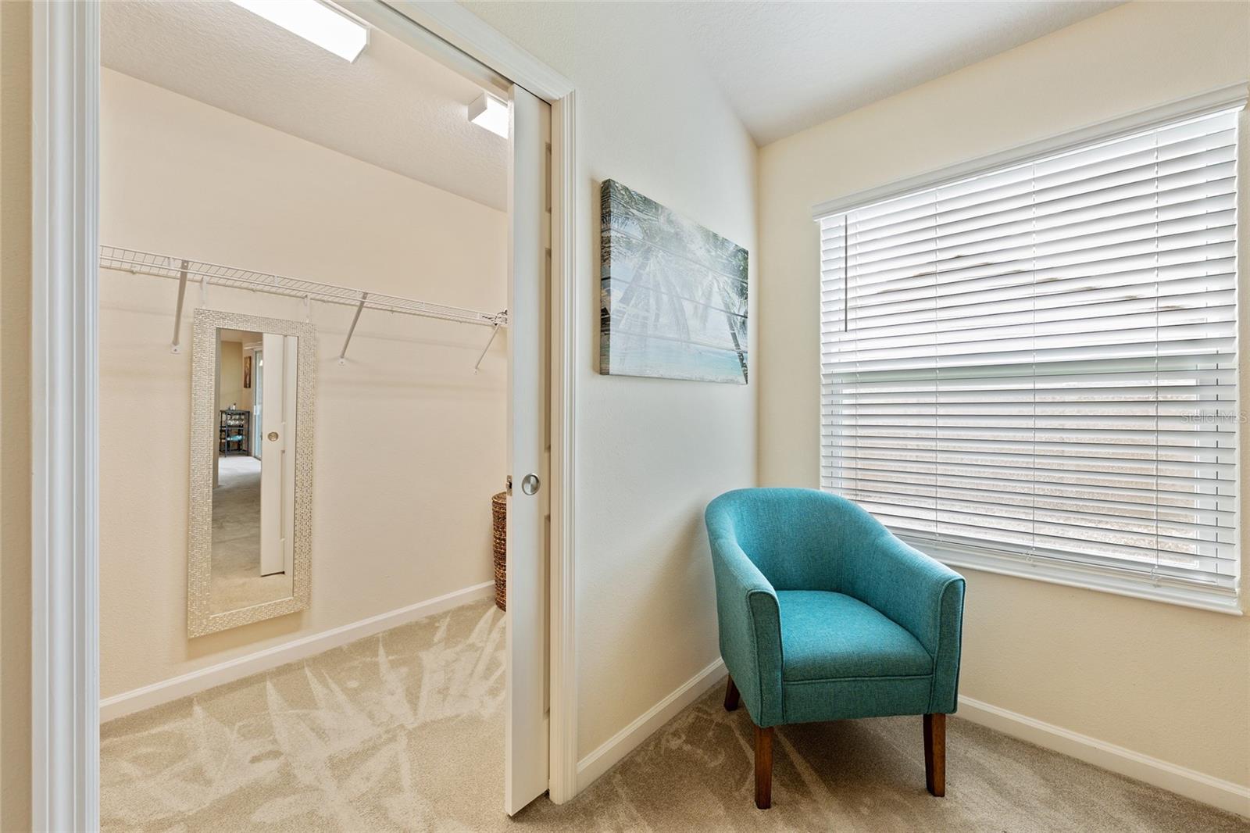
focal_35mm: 14
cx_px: 625
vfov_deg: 81.2
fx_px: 486
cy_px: 416
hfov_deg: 104.3
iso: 250
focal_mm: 14
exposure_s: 1/8
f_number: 7.1
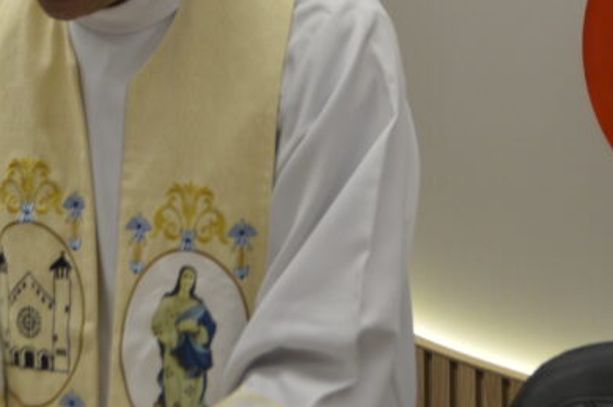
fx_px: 2143
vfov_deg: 10.8
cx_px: 325
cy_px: 43
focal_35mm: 126
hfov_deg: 16.3
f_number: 4.8
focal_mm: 32
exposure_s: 1/60
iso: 500
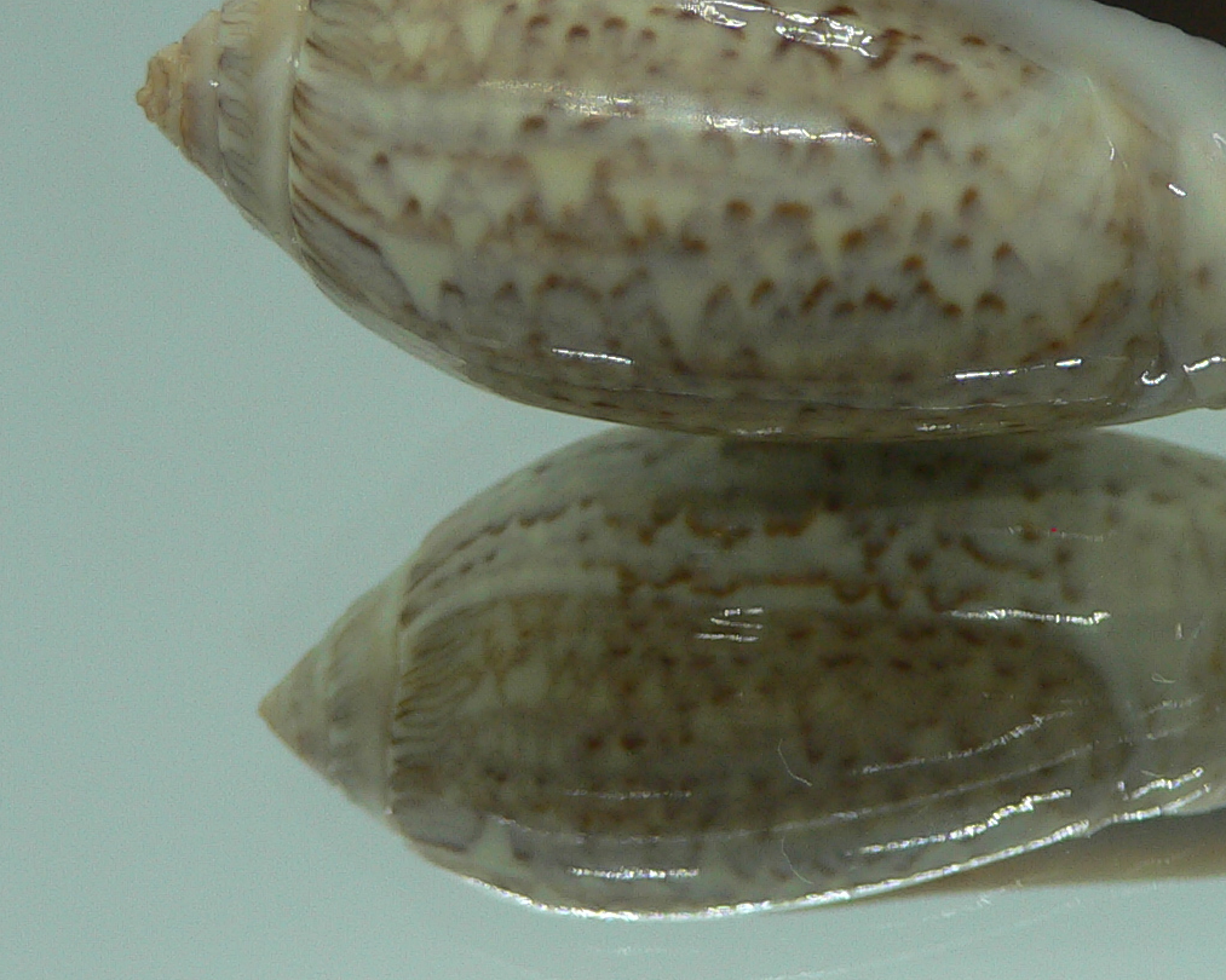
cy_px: 350
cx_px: 917
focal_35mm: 68
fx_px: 2467
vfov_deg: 22.4
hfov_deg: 27.5
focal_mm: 4.6
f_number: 2.8
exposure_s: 1/60
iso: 80
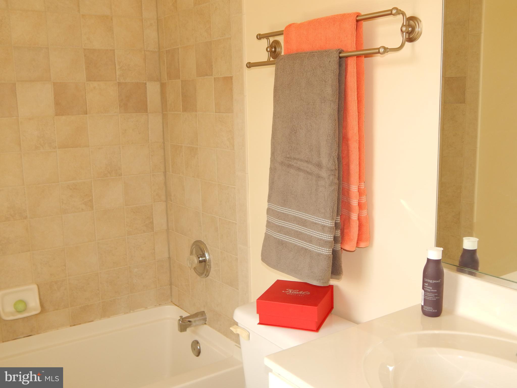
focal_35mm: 38
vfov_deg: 37.7
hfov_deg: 49.0
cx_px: 258
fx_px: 568
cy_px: 194
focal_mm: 6.8
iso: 125
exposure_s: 1/40
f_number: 3.4
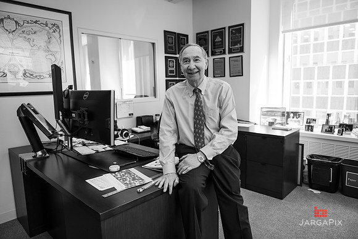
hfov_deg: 73.8
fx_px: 239
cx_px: 179
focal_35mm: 24
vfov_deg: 53.1
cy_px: 120
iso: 500
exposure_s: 1/200
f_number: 3.2
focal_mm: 24
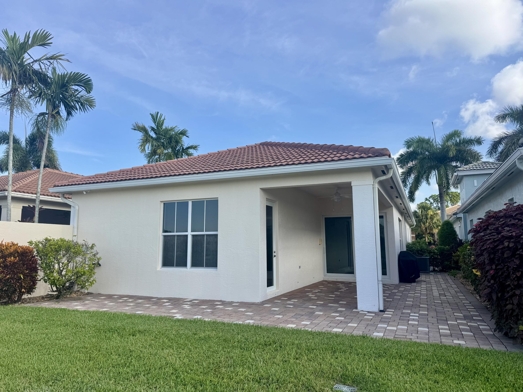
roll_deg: +0.5
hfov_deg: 71.6
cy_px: 196
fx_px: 363
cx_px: 262
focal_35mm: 24
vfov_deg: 56.8
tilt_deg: +7.6
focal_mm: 6.76
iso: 80
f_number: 1.78
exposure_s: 1/3413
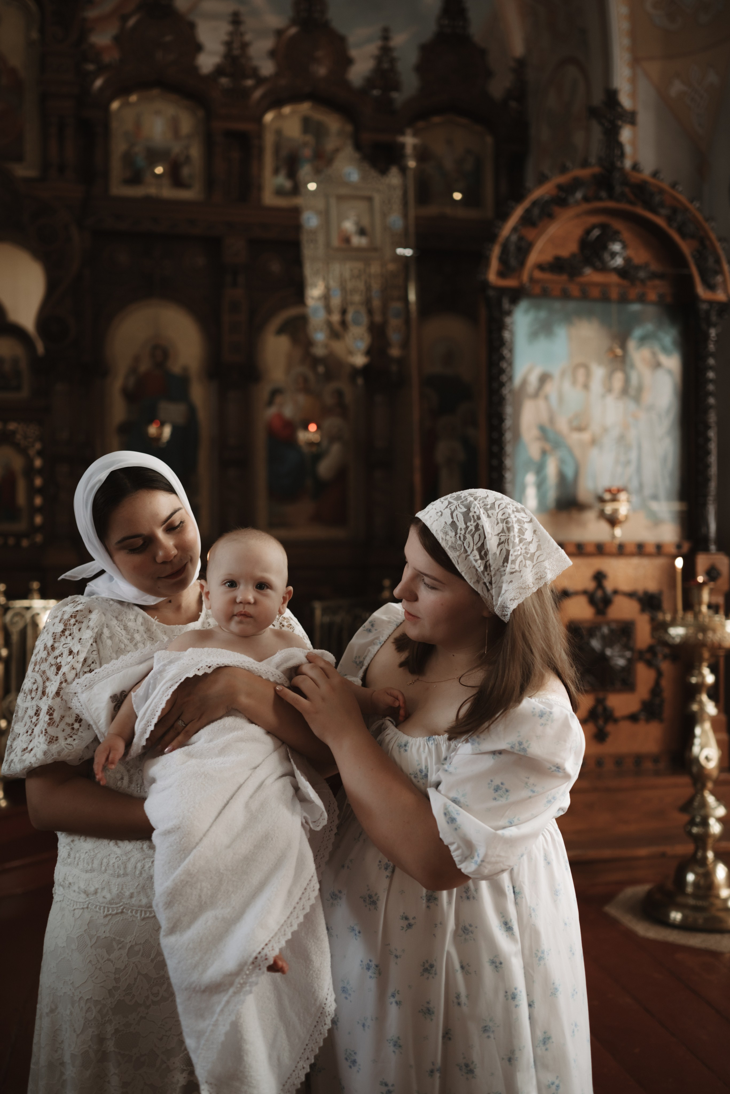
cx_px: 365
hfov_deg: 37.9
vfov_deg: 54.4
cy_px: 547
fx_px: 1064
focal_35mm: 35
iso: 400
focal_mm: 35
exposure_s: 1/200
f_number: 2
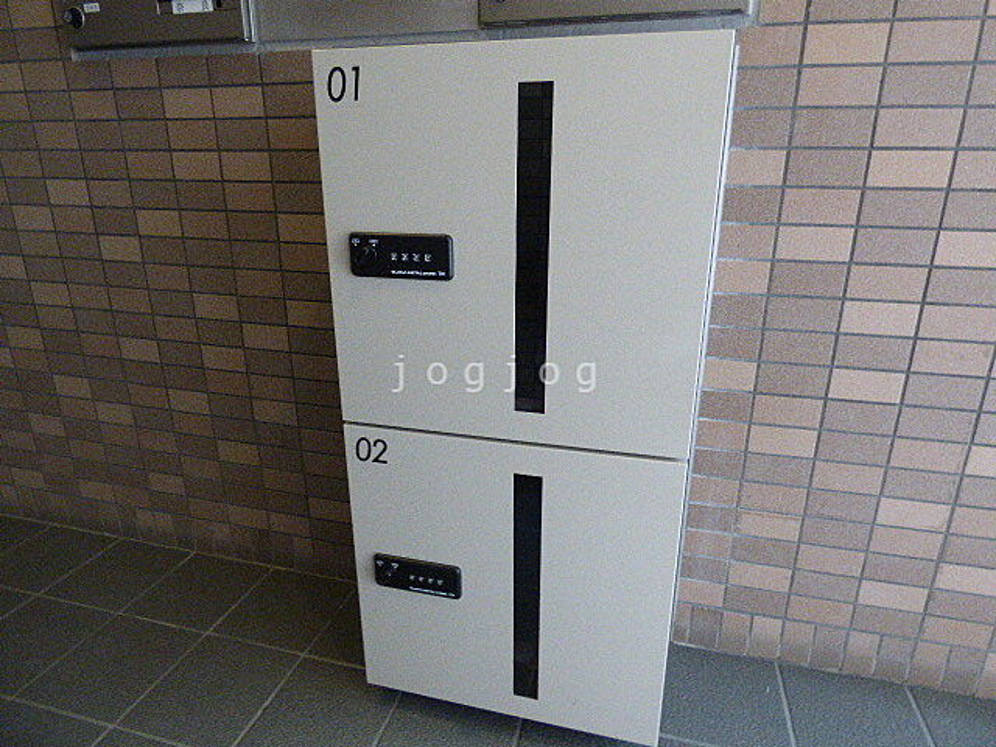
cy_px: 374
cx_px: 498
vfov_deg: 66.0
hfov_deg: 81.7
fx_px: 575
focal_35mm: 20
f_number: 2.8
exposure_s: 1/40
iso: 800
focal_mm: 3.58
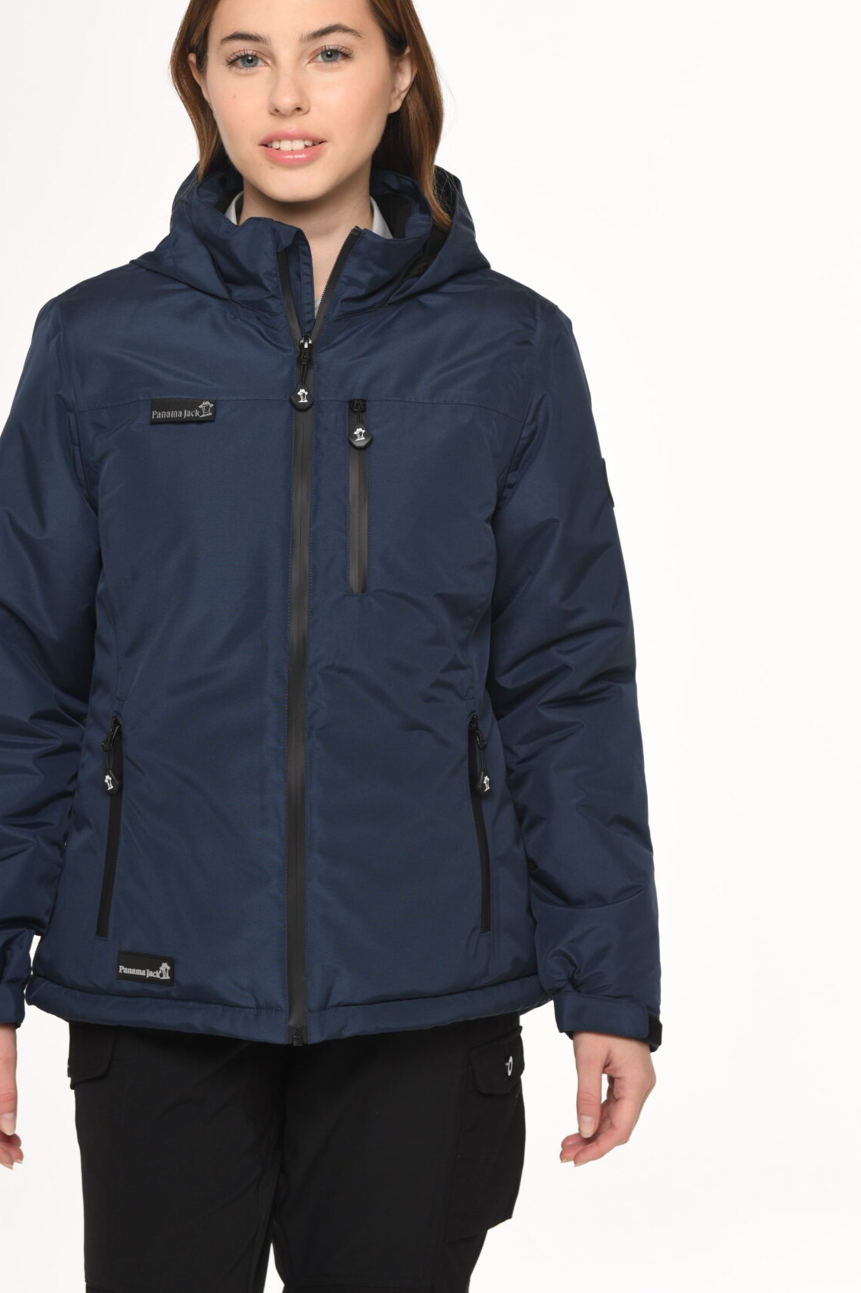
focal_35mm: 106
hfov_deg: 12.9
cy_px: 431
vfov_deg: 19.2
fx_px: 3803
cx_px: 294
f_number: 9
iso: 100
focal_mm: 70
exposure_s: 1/160
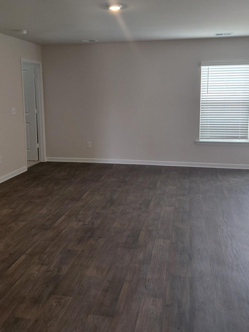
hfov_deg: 41.8
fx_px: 326
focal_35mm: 34
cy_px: 127
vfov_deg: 53.4
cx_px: 113
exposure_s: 1/120
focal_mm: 4.69
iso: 250
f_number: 1.8
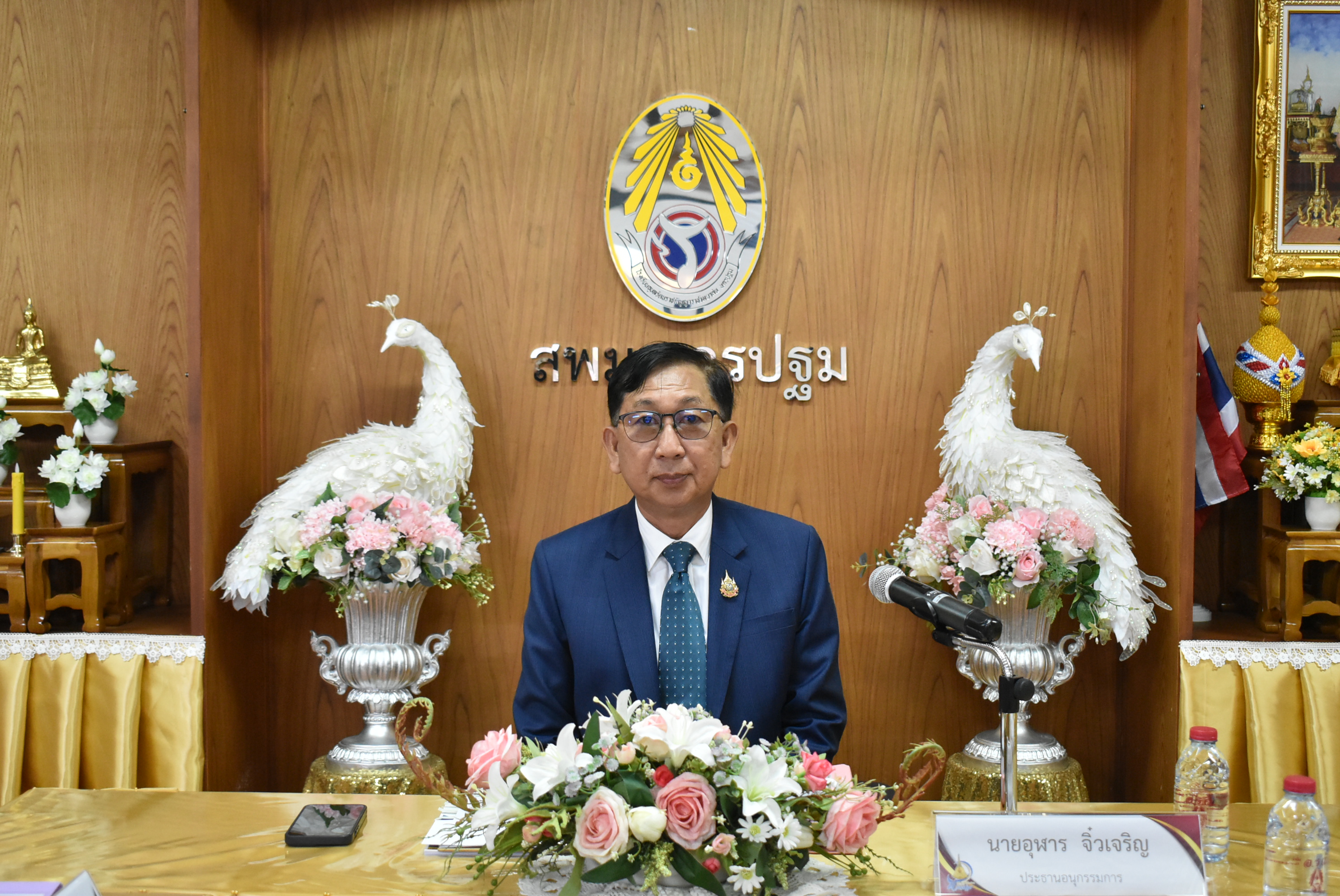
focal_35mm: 45
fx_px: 1676
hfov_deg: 43.6
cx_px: 670
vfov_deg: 29.9
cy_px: 448
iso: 3200
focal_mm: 30
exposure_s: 1/100
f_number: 5
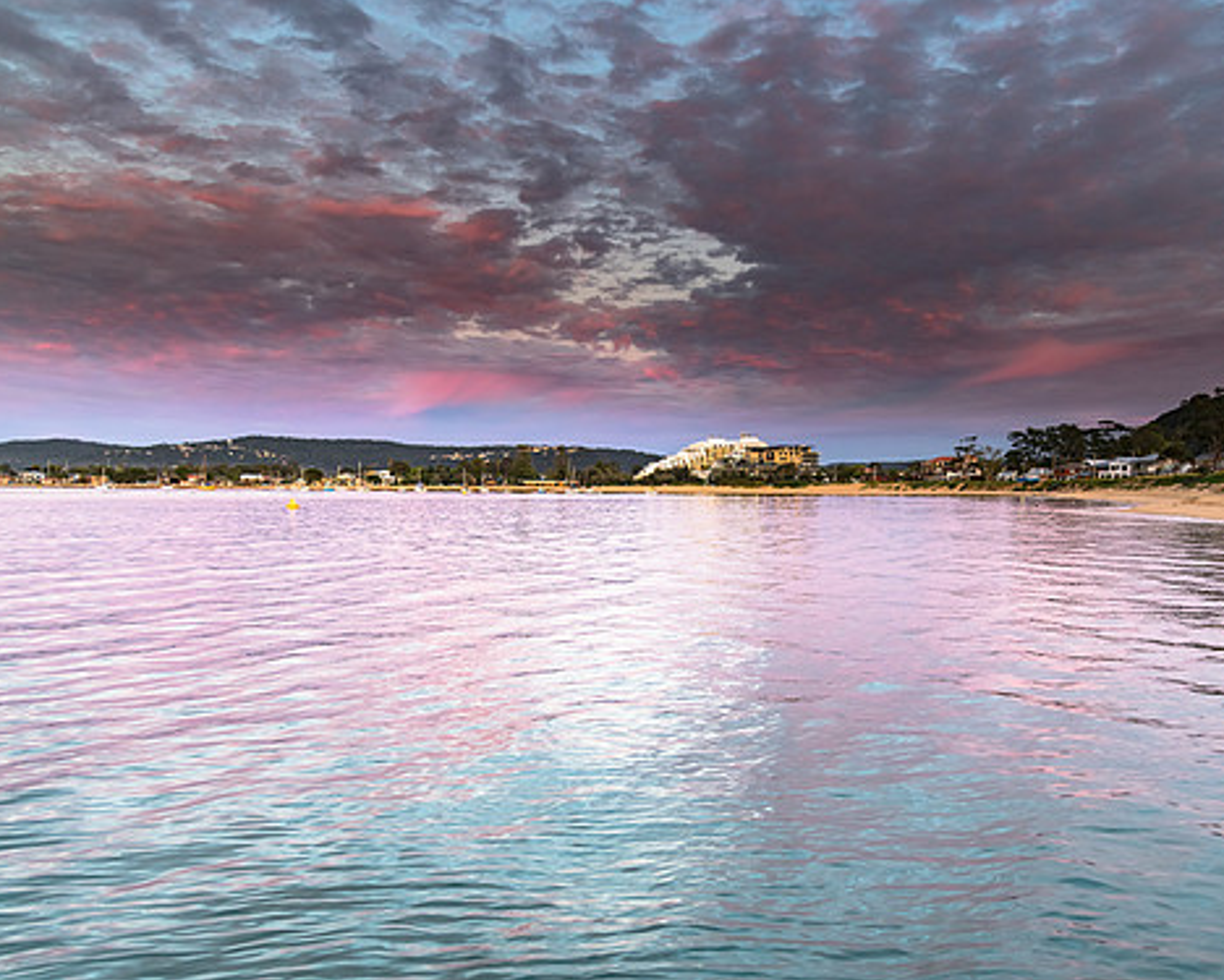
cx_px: 724
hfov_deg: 61.7
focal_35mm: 28
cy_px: 500
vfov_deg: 51.6
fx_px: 1015
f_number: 4
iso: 400
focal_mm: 24
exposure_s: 1/13
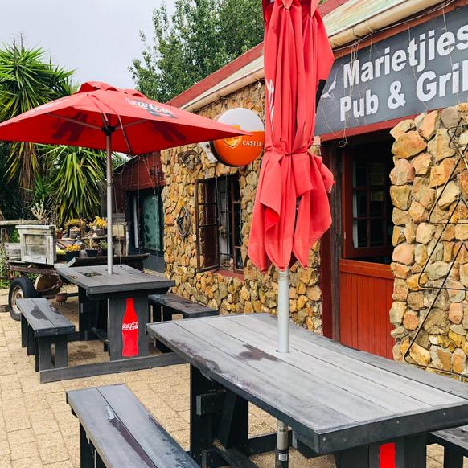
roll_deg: +1.9
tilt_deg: -3.5
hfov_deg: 48.1
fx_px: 520
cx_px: 186
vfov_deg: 48.5
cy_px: 236
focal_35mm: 34
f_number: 1.8
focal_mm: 3.99
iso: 20
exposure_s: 1/302
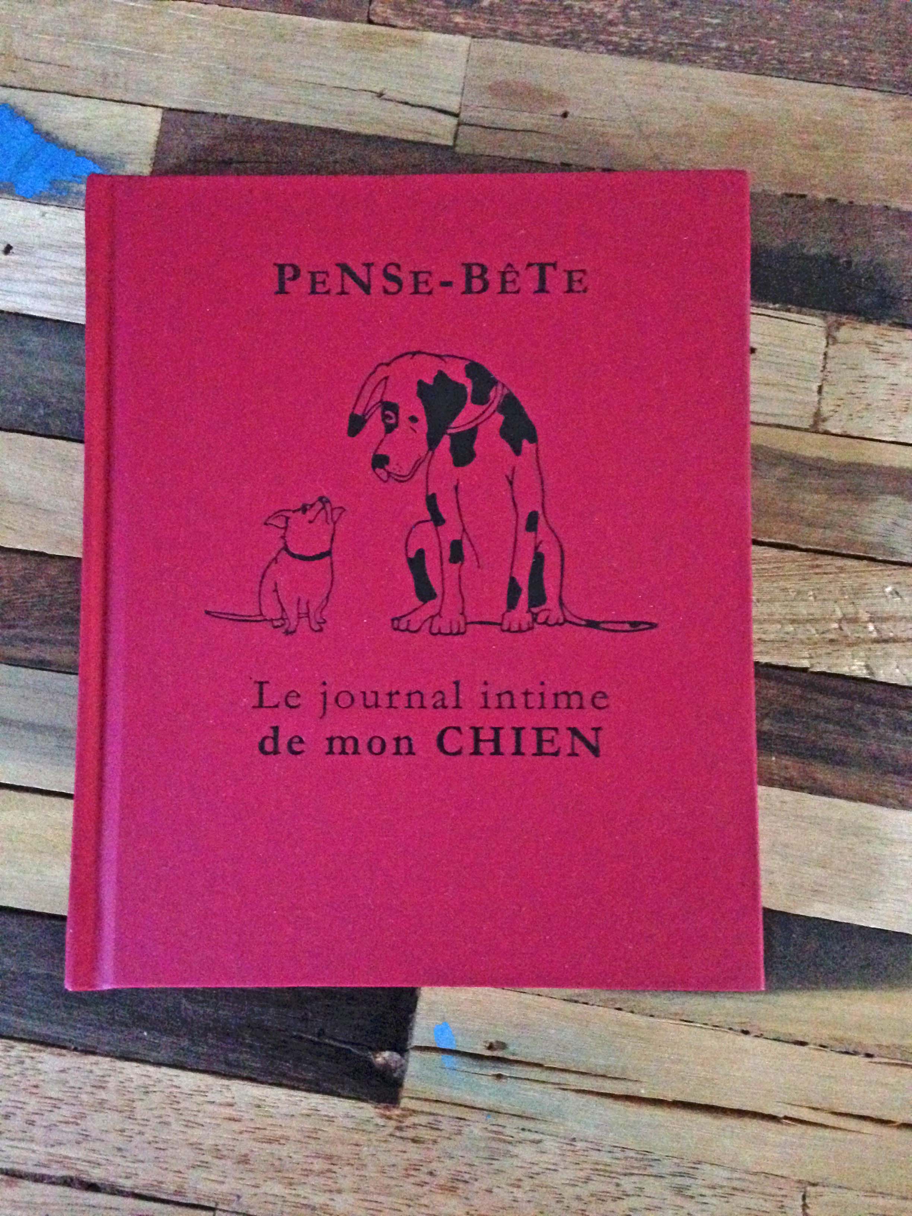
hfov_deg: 42.9
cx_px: 456
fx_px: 1159
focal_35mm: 33
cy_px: 608
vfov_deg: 55.4
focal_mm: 4.12
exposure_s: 1/15
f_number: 2.4
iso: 800
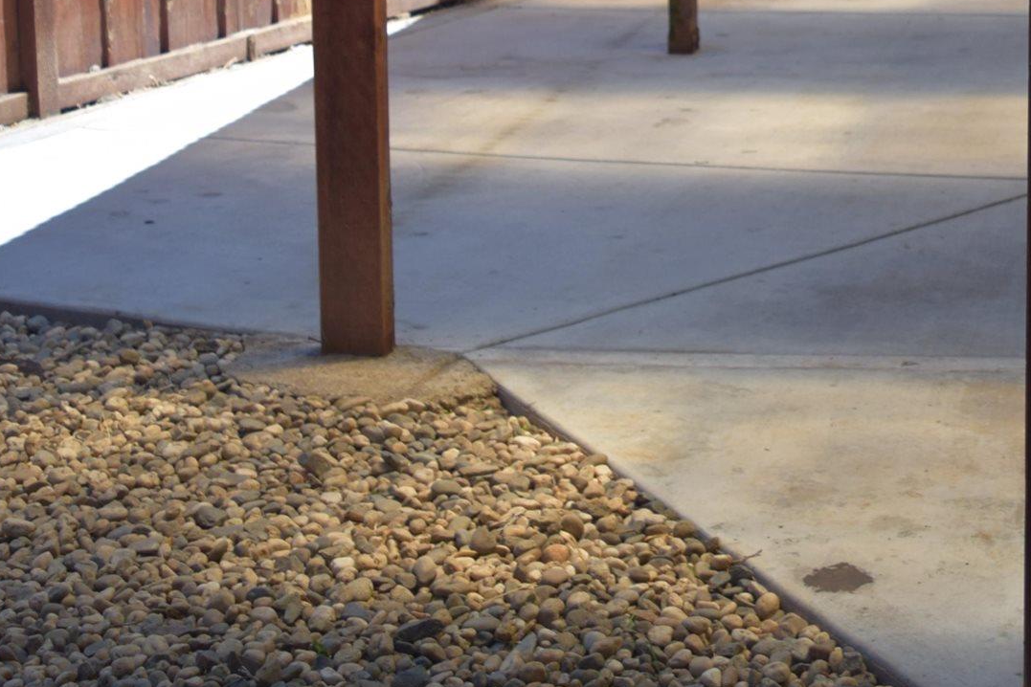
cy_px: -106
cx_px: 1031
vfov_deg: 17.0
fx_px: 2205
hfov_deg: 25.1
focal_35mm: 77
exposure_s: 1/1000
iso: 200
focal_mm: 18
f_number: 3.5
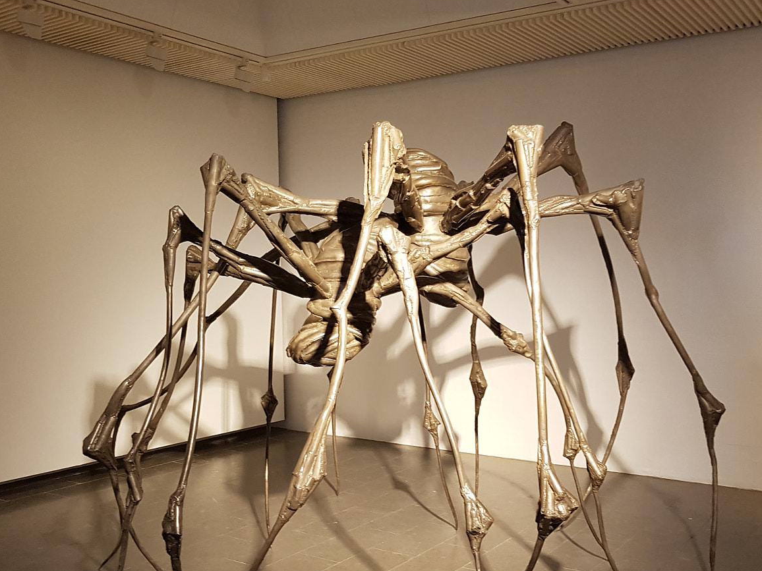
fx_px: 792
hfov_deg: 51.4
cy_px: 375
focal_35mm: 36
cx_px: 377
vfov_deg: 39.2
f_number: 1.7
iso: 160
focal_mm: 4.2
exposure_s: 1/30
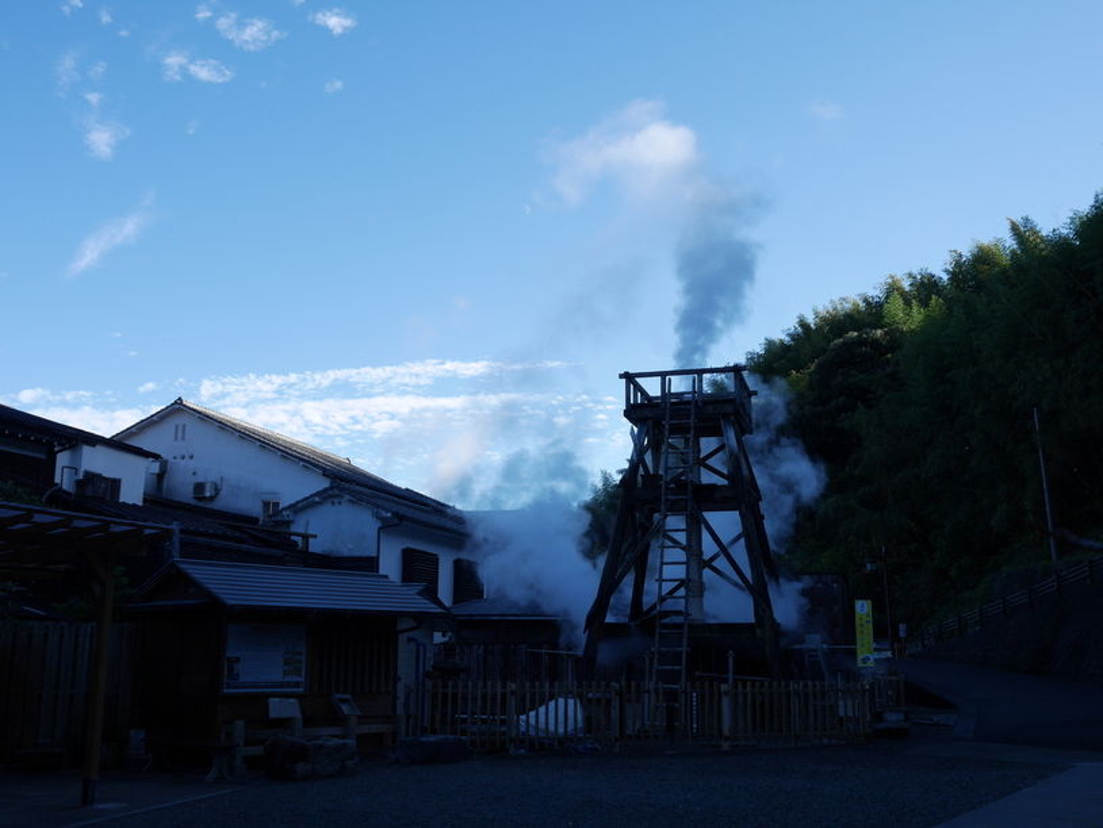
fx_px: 1084
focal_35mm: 34
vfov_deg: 41.8
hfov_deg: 53.9
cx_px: 552
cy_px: 414
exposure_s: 1/640
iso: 200
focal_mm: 17
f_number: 5.6
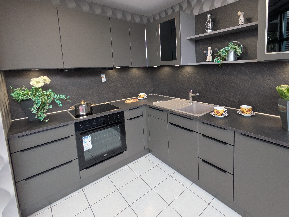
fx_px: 150
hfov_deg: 86.7
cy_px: 83
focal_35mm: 18
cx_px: 173
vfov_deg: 70.6
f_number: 2.2
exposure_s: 1/100
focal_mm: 1.83
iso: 249
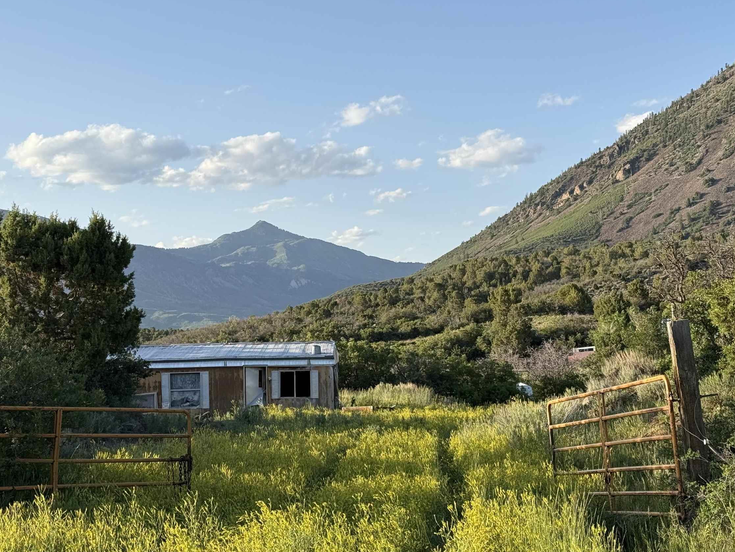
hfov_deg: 29.4
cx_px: 363
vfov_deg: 22.3
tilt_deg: +3.5
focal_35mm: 66
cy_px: 269
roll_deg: +0.7
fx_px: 1402
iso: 64
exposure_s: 1/1642
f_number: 1.78
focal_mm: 6.76
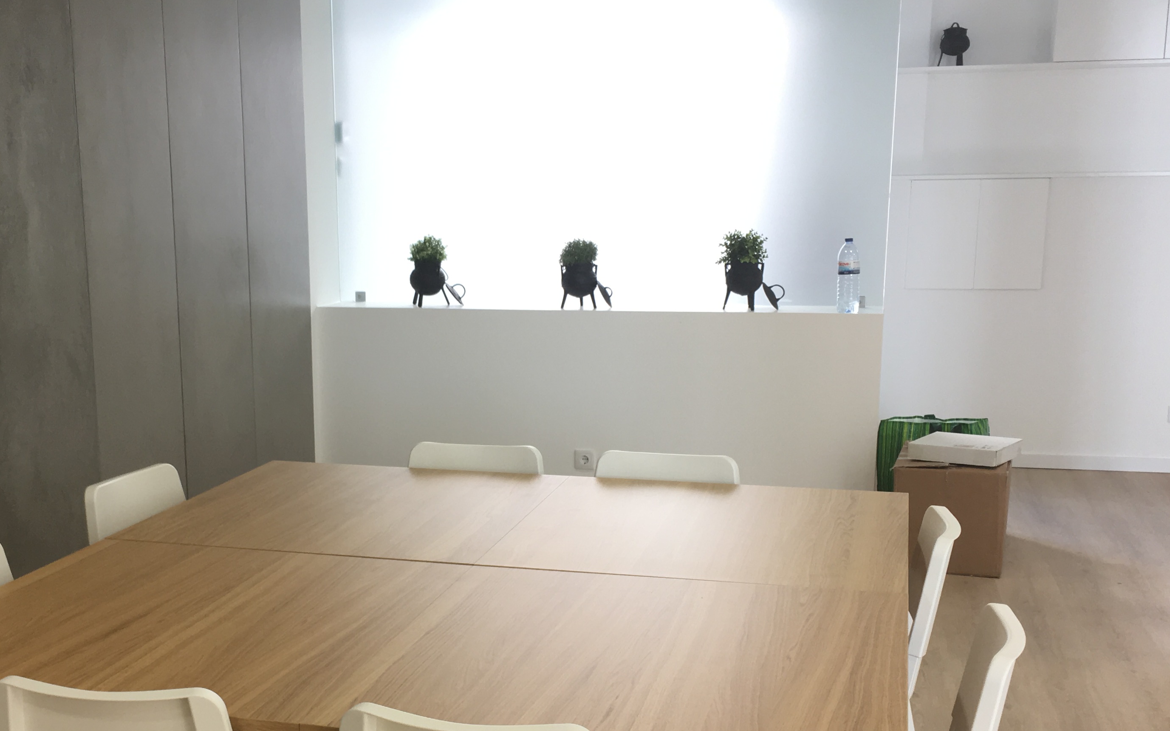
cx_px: 448
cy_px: 502
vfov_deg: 28.4
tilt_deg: -14.6
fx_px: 1435
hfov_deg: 44.1
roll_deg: -0.1
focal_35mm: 45
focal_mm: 4.15
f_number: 2.2
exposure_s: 1/33
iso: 32
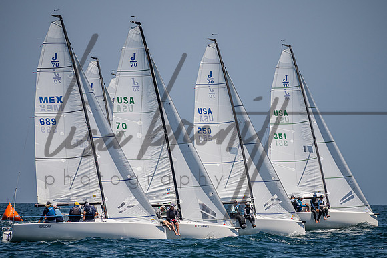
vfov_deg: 2.9
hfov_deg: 4.3
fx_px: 5117
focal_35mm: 476
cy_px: 129
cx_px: 214
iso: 400
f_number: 8
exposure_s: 1/2000
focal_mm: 400
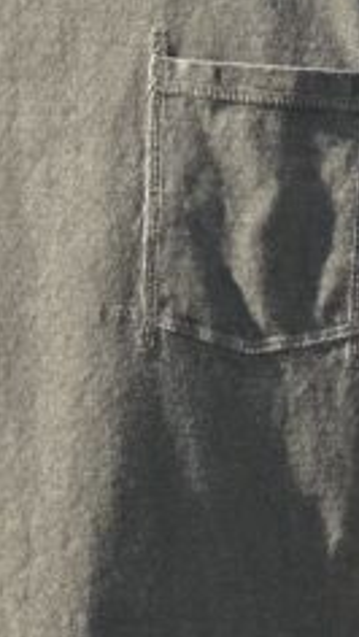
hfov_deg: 3.3
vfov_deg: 5.9
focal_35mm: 364
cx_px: 62
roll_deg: -0.3
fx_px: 6151
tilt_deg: -5.9
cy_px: 834
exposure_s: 1/330
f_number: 2.8
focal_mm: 9
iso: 32
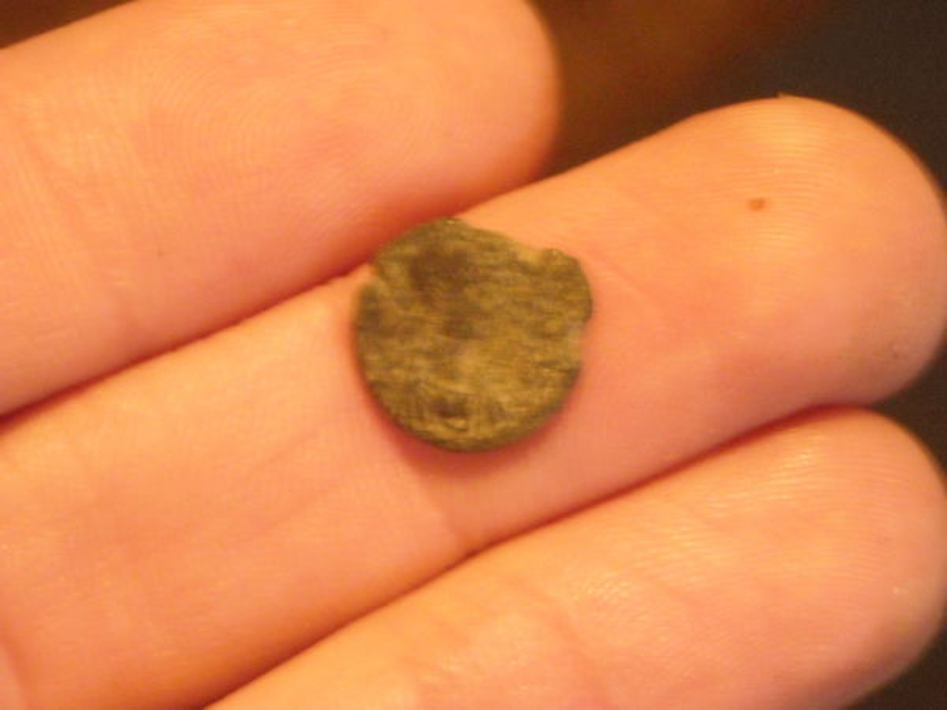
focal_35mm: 105
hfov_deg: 18.7
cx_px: 474
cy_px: 355
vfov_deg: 14.1
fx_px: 2873
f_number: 4.7
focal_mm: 17.1
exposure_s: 1/16
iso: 800
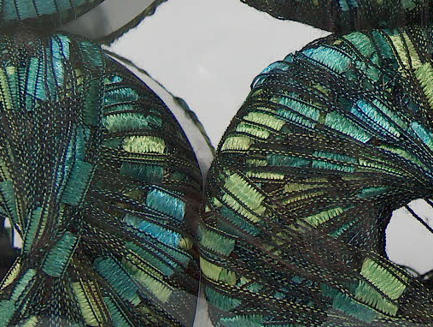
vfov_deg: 11.1
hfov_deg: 14.6
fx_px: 1666
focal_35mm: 133
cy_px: 6
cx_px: 412
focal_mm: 10.64
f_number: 2.8
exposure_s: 1/6.57
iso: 100
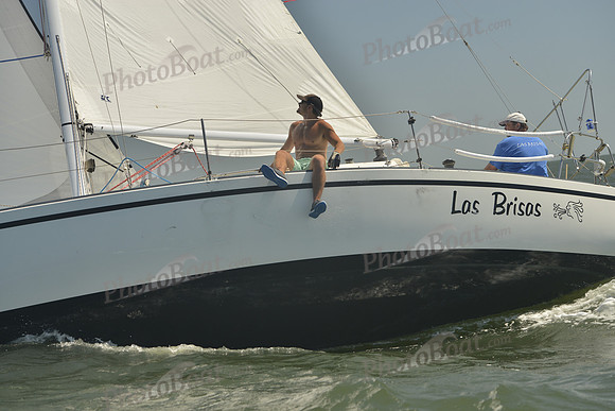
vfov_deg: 15.2
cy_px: 206
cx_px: 308
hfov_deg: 22.6
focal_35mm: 90
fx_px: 1538
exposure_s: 1/1000
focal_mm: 90
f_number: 7.1
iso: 280
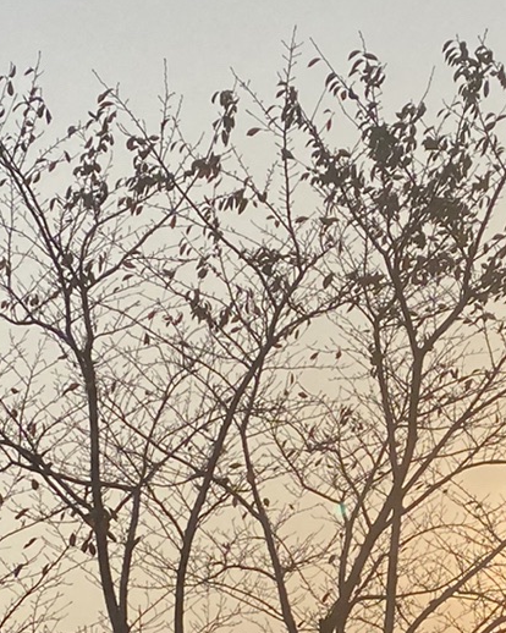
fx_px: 1836
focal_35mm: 98
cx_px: 478
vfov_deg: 19.3
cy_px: 550
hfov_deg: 15.5
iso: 32
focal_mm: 4.25
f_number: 1.8
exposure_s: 1/5025
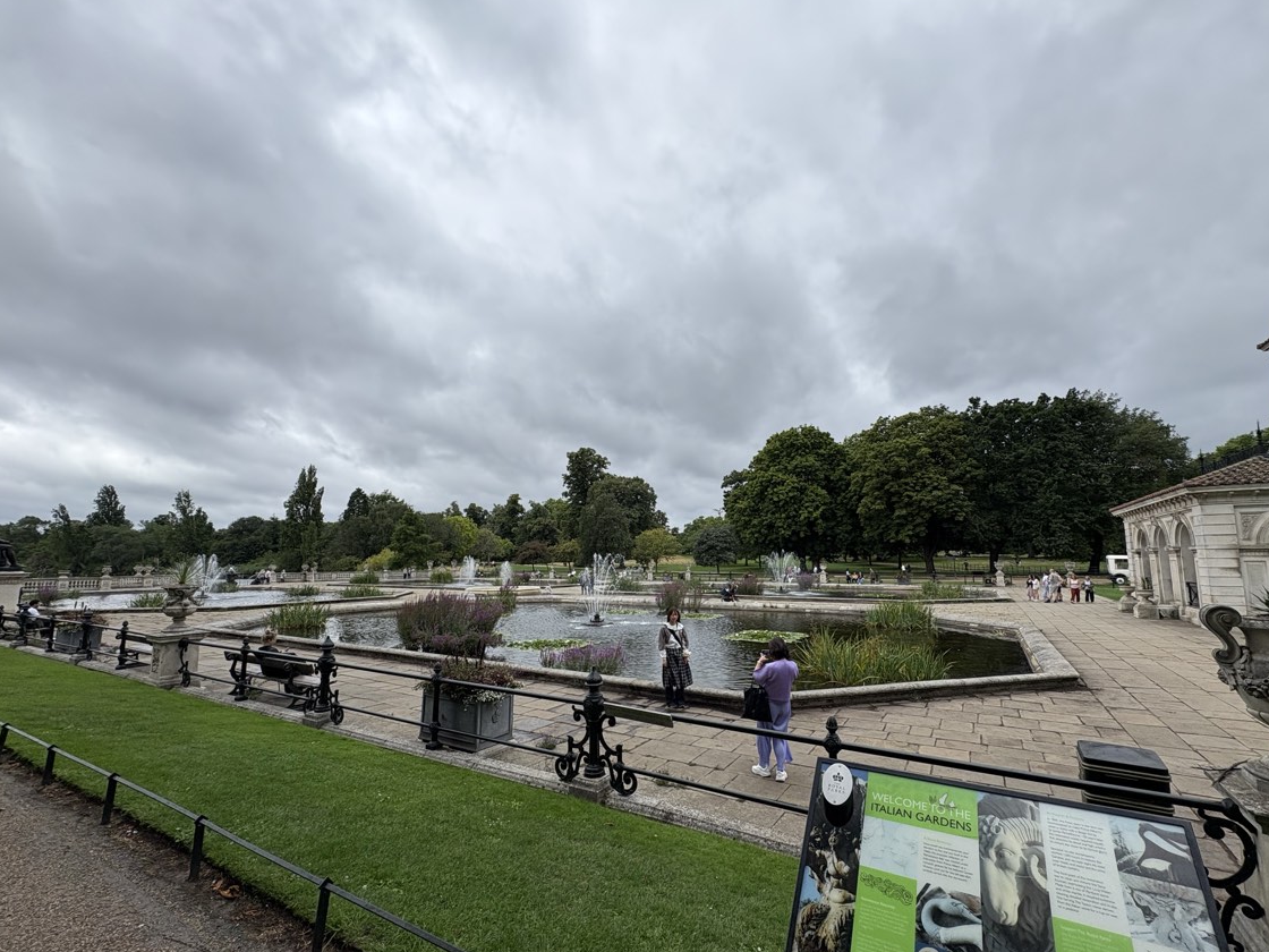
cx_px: 674
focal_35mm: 15
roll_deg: +0.3
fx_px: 550
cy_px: 496
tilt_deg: +7.4
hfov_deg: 98.0
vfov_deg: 81.7
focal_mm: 2.22
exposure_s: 1/1299
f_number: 2.2
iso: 40
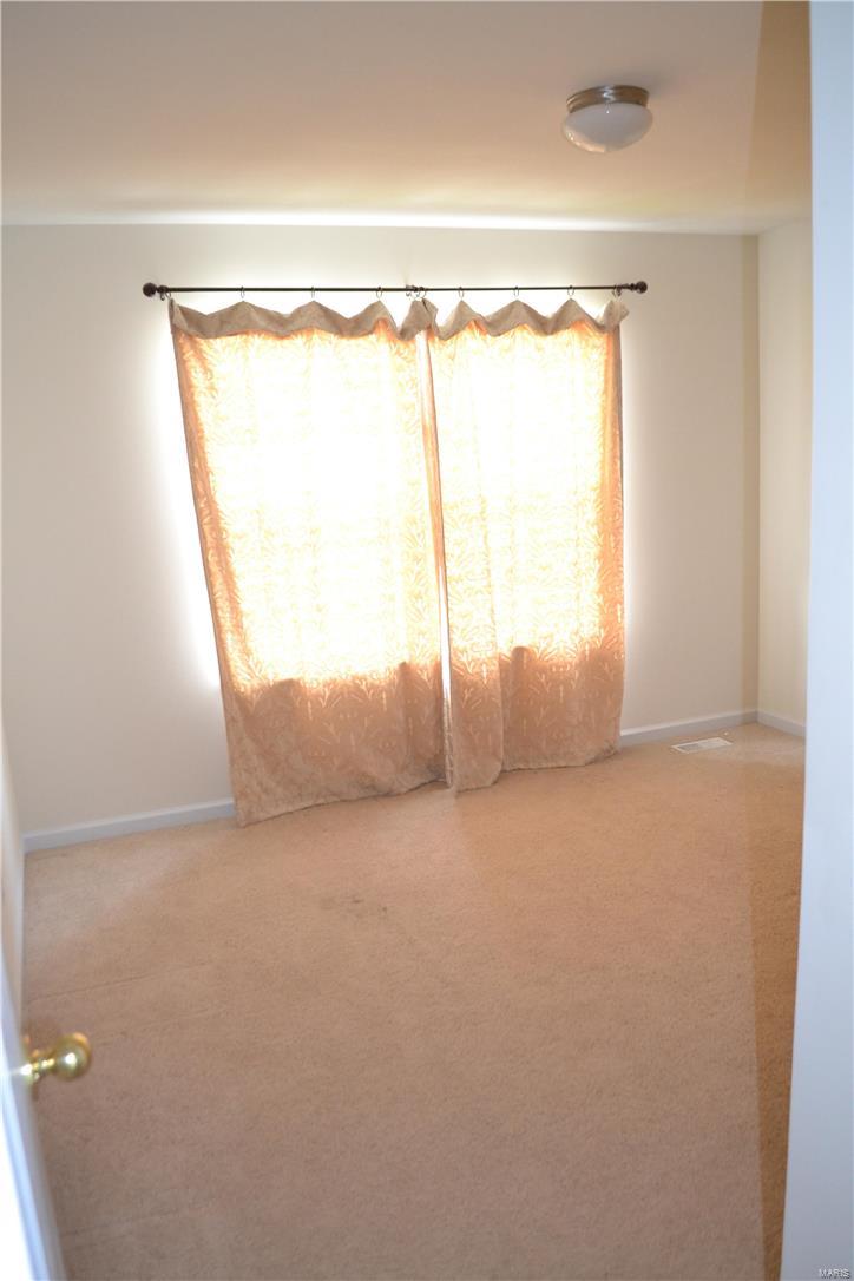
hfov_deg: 47.9
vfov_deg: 67.4
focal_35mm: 27
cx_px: 427
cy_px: 640
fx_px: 961
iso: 2200
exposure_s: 1/60
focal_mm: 18
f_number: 3.5
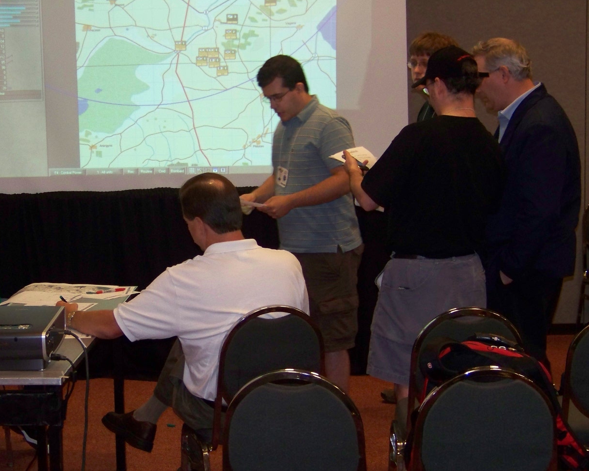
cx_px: 205
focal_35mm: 81
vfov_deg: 18.9
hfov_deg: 23.5
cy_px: 279
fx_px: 1412
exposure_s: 1/30
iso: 200
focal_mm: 10.5
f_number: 3.2
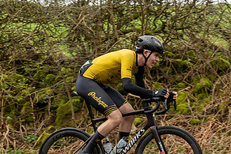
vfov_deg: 13.9
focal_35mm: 98
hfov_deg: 20.6
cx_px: 186
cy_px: 116
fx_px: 629
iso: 640
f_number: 4
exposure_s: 1/800
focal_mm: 26
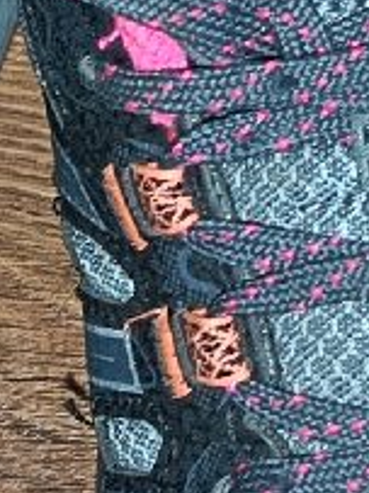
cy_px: 240
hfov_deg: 7.8
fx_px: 2689
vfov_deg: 10.5
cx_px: 56
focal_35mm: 189
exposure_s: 1/30
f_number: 1.75
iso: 1582
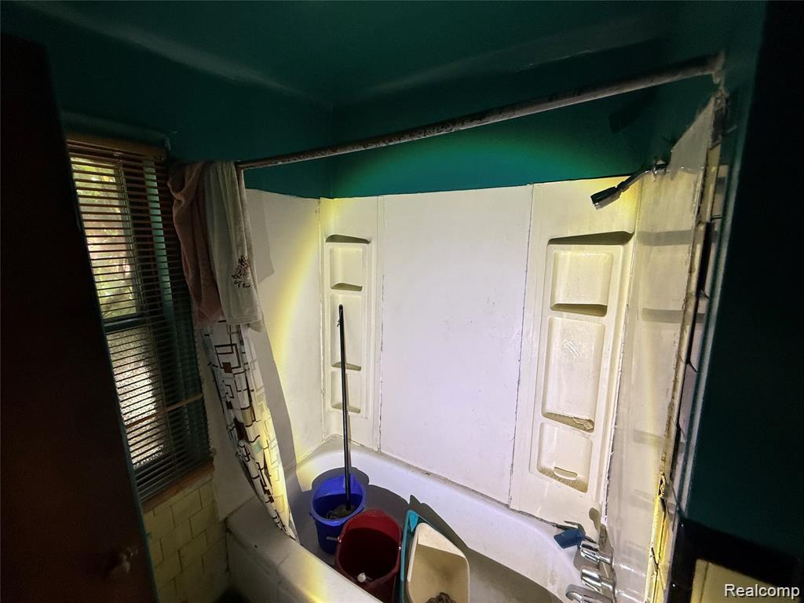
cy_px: 302
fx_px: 325
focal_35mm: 14
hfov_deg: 102.1
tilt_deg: -9.5
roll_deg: +1.9
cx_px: 402
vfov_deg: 85.7
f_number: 2.2
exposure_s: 1/99
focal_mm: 2.22
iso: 250
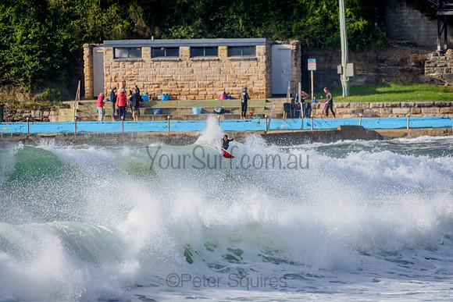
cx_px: 226
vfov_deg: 1.8
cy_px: 151
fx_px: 9439
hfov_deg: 2.7
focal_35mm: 750
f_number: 5.6
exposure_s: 1/2000
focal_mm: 500
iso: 280
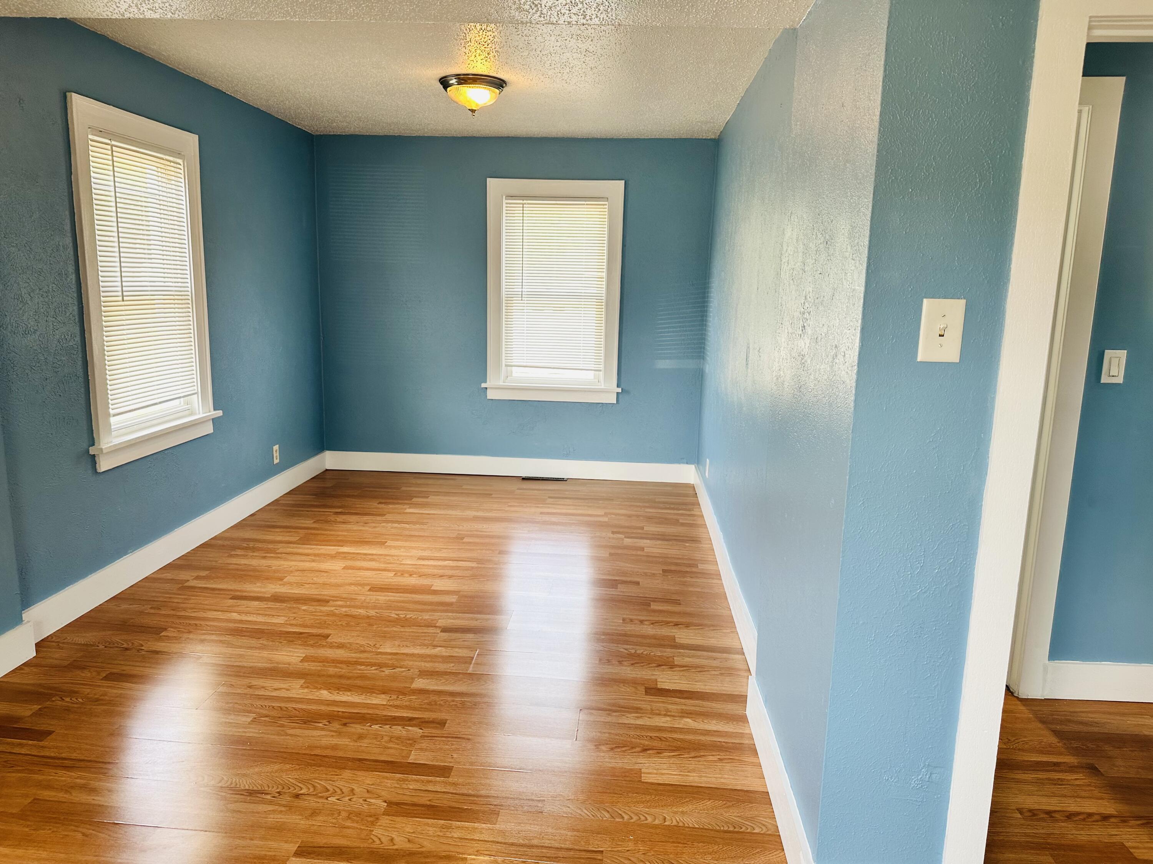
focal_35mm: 24
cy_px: 432
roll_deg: -1.5
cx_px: 576
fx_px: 799
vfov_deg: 56.8
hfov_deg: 71.6
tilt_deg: -10.0
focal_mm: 6.86
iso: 100
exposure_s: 1/130
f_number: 1.78
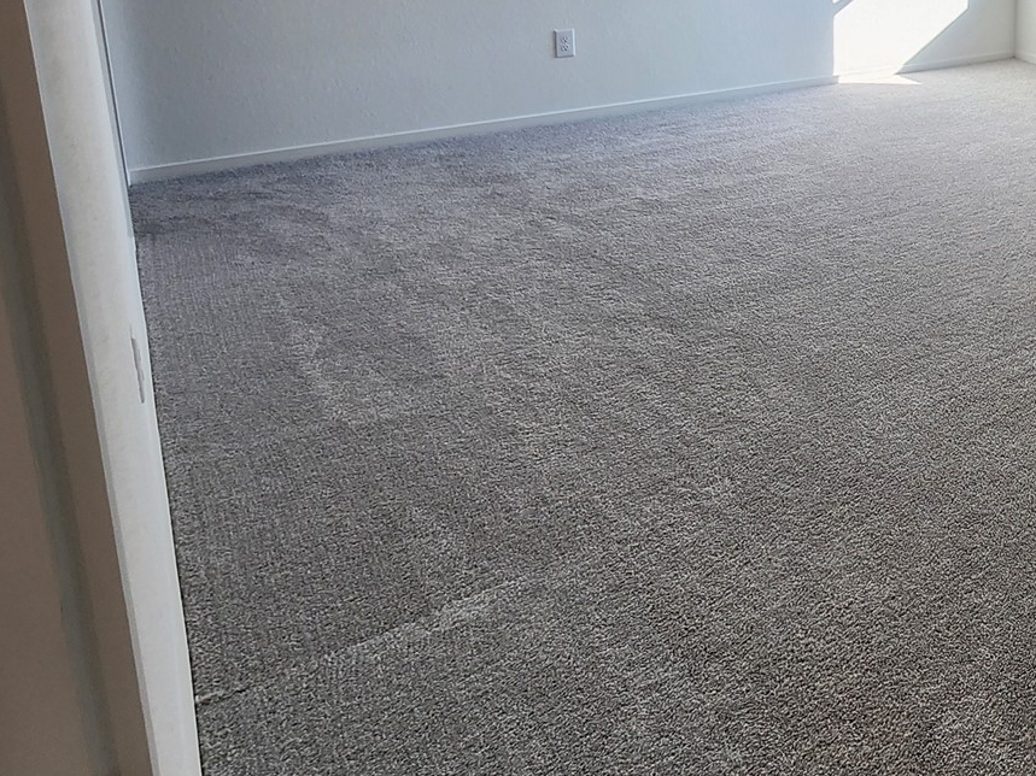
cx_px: 1044
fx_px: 928
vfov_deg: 41.6
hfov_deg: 47.9
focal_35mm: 31
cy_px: 69
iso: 50
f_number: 2.2
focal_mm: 2.2
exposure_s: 1/120
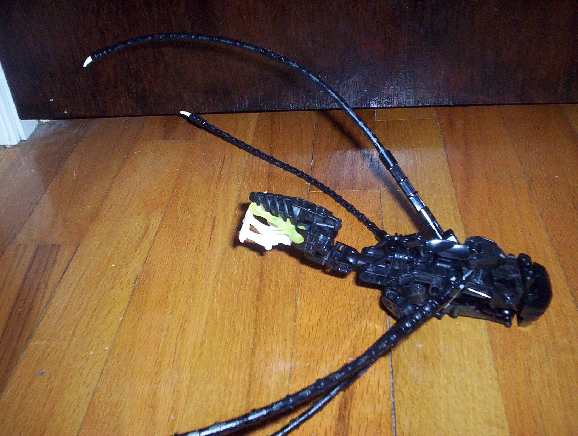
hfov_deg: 48.9
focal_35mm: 38
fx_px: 636
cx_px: 289
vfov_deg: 37.9
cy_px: 218
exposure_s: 1/60
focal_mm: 4.99
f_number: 4.5
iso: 140
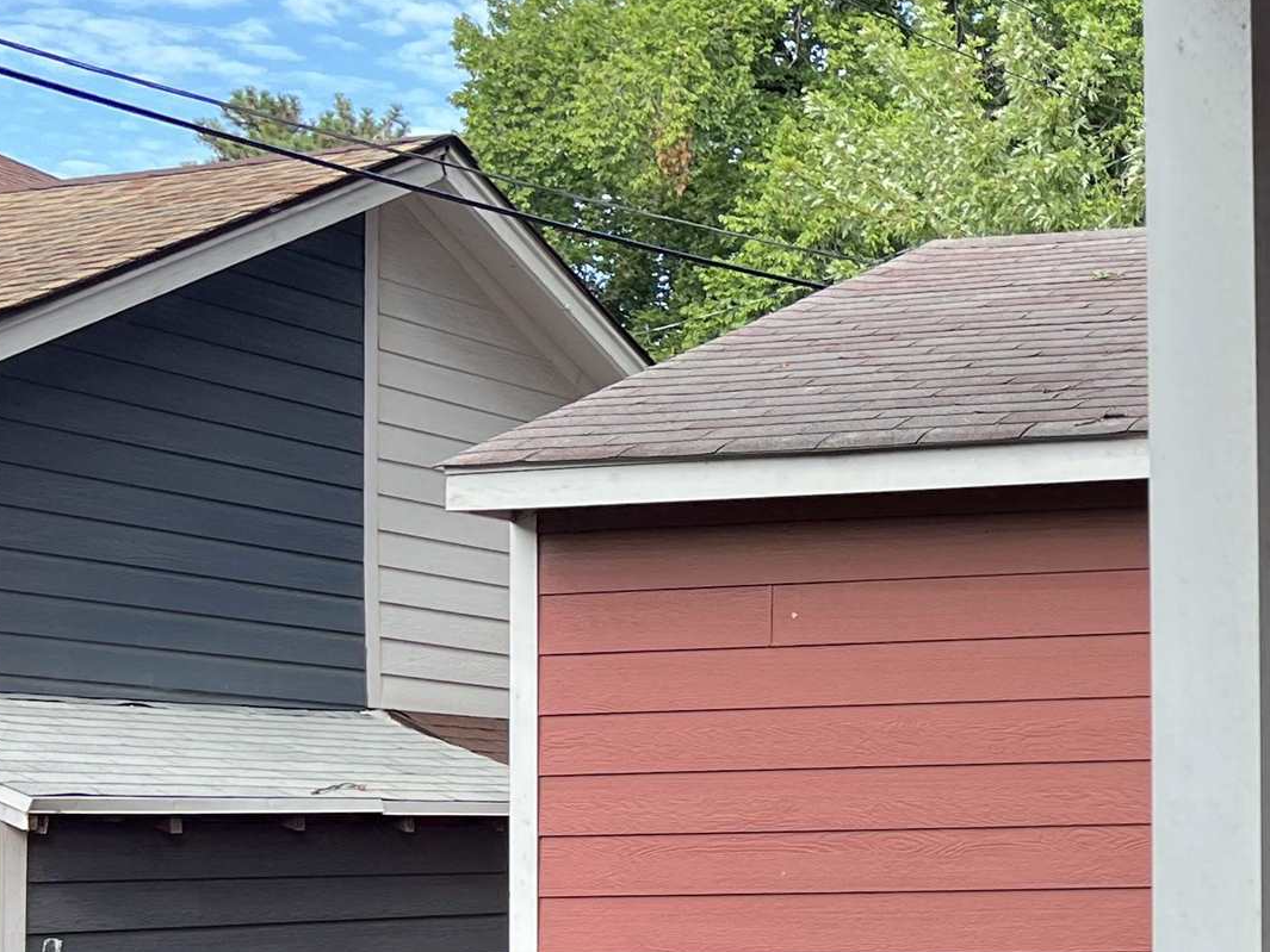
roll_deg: +3.1
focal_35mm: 75
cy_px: 736
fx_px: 2752
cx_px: 1547
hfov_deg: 23.6
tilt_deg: +1.7
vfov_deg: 19.5
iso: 50
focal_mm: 5.7
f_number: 1.5
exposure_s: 1/389
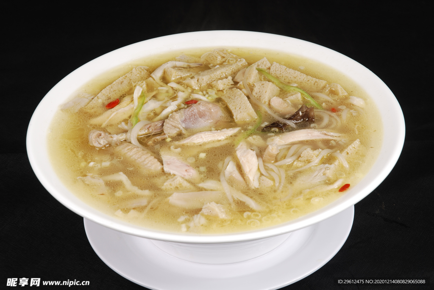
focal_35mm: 93
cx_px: 217
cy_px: 145
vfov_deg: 14.7
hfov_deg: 21.9
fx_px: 1122
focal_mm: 62
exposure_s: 1/125
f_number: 10
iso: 100
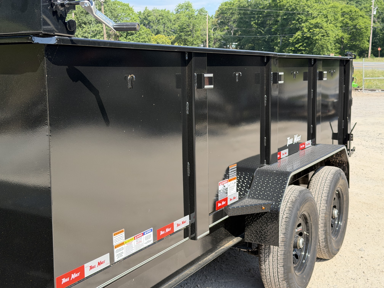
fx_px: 532
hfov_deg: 39.7
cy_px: 144
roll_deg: +0.3
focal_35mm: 48
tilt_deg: -5.3
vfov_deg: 30.3
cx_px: 192
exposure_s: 1/2033
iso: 100
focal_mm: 6.76
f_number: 1.78
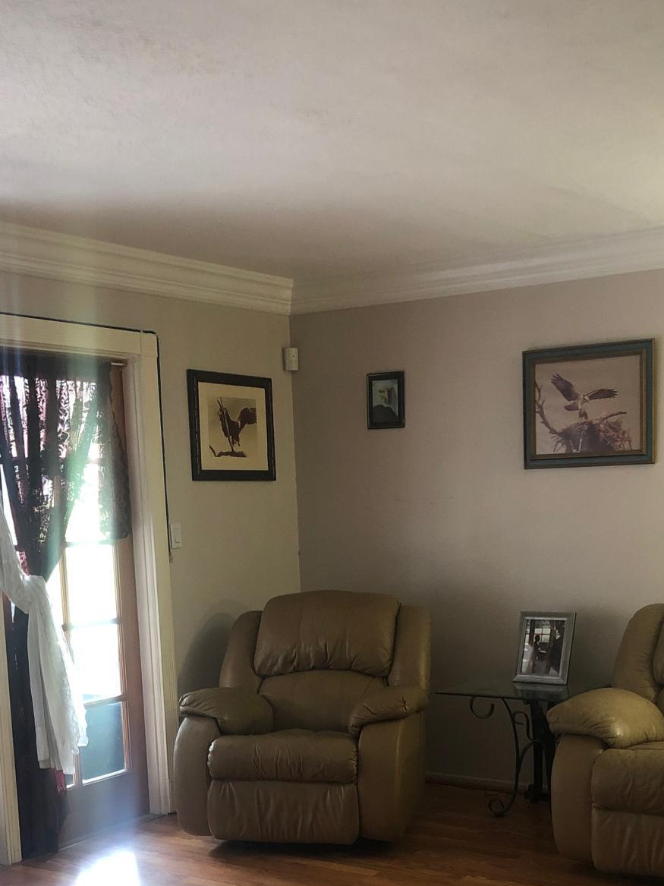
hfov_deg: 30.2
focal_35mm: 48
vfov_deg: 38.4
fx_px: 1228
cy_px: 688
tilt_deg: -7.2
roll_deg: +2.1
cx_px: 363
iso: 80
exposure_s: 1/15
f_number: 1.8
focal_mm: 3.99
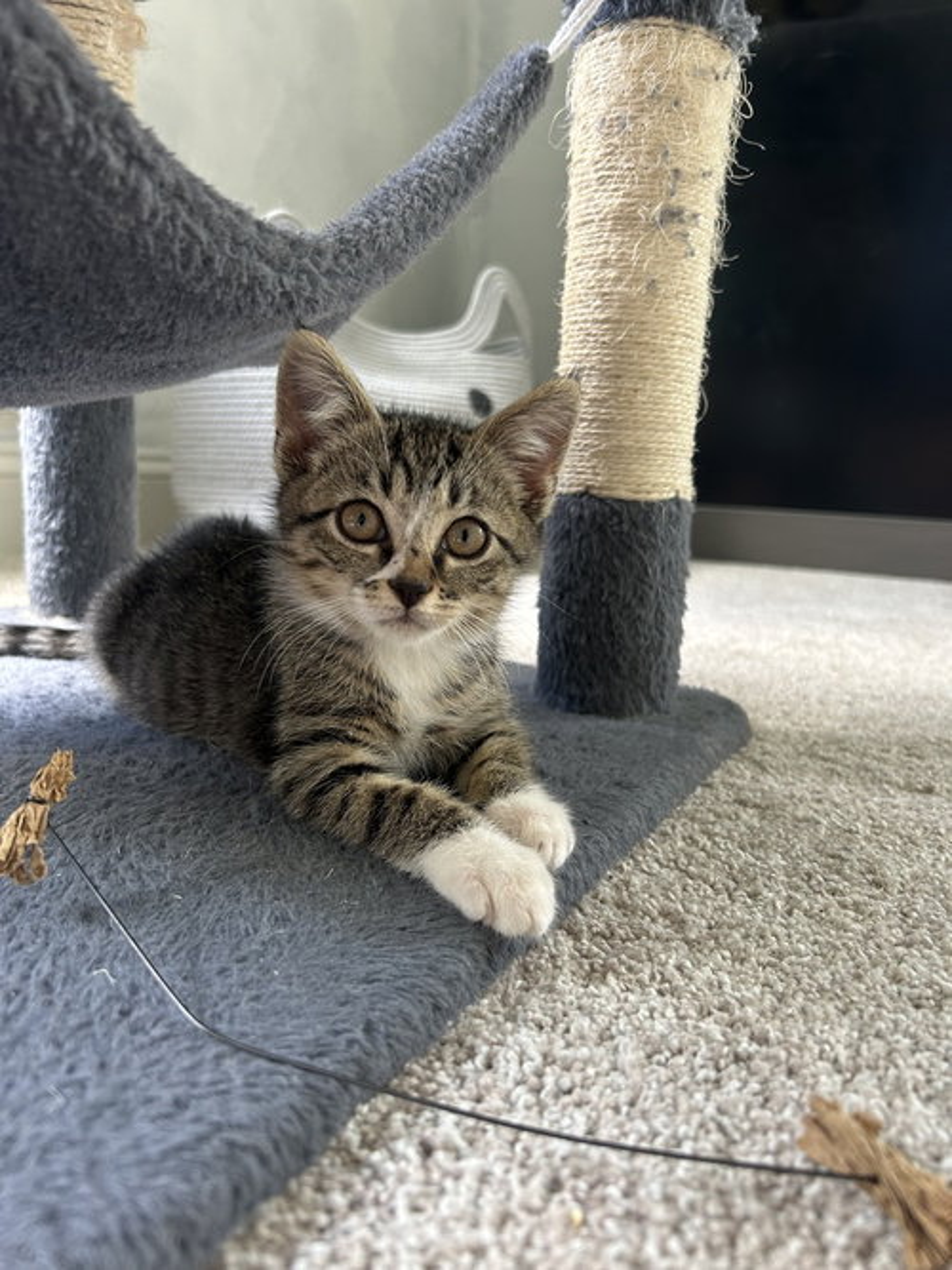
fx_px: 954
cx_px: 476
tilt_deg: -9.0
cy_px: 635
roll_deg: -2.1
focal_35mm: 26
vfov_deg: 67.3
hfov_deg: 53.0
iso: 160
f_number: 1.5
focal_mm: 5.7
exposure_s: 1/60
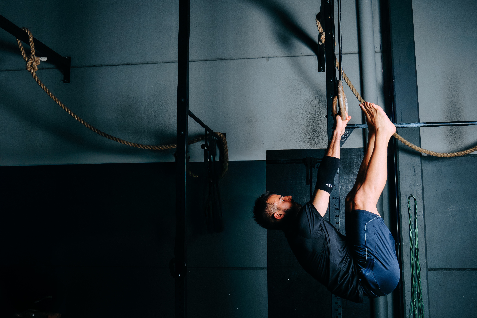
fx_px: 503
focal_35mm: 38
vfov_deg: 35.1
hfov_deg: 50.7
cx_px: 238
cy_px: 159
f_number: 9
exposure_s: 1/250
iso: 200
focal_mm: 25.4
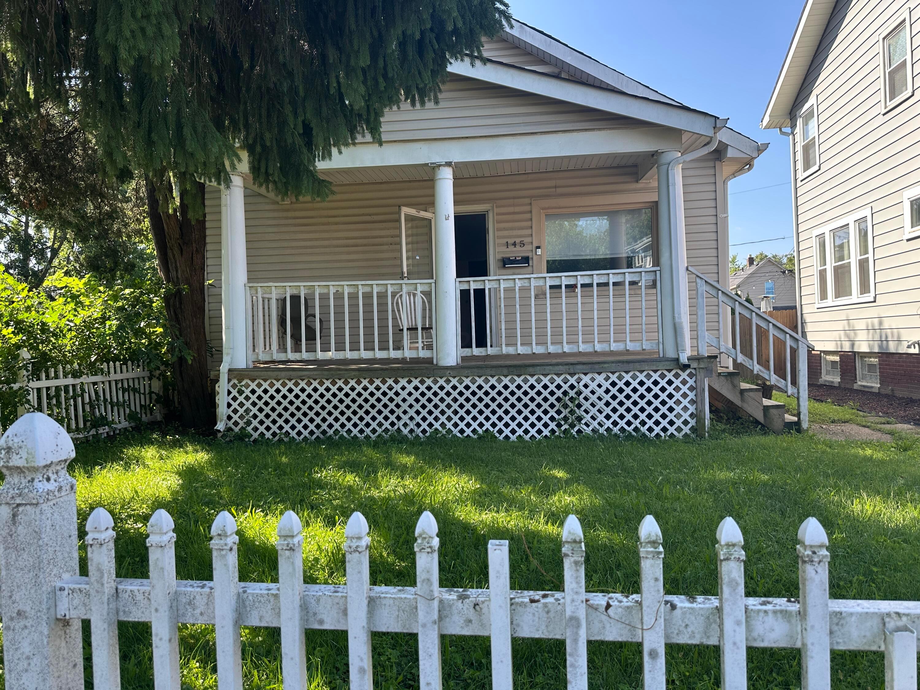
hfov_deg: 71.6
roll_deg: +2.6
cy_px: 345
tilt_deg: -2.3
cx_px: 460
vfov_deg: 56.8
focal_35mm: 24
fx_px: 638
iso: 80
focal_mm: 6.86
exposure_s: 1/680
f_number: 1.78
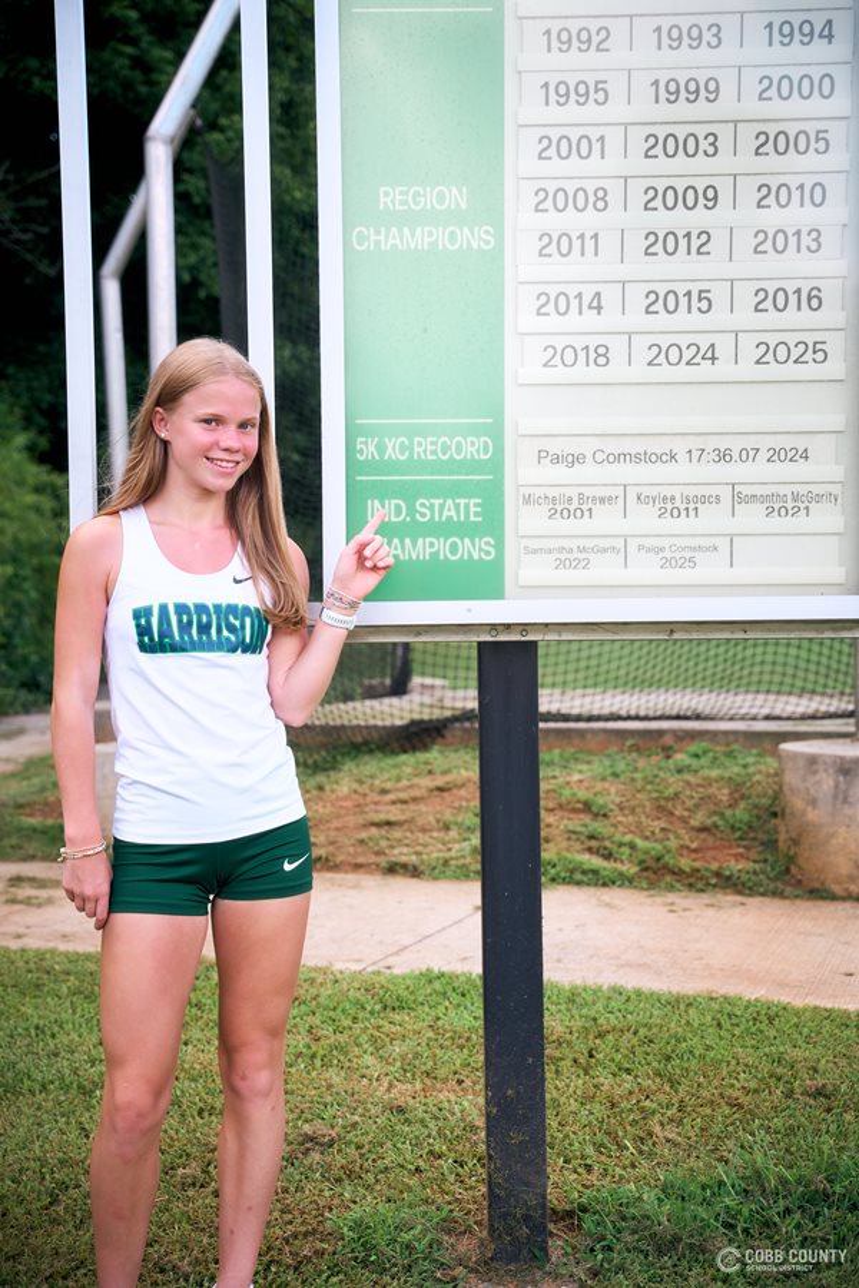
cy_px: 644
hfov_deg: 27.7
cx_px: 430
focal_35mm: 49
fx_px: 1743
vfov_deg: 40.6
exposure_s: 1/1600
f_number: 3.5
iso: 400
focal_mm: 48.7
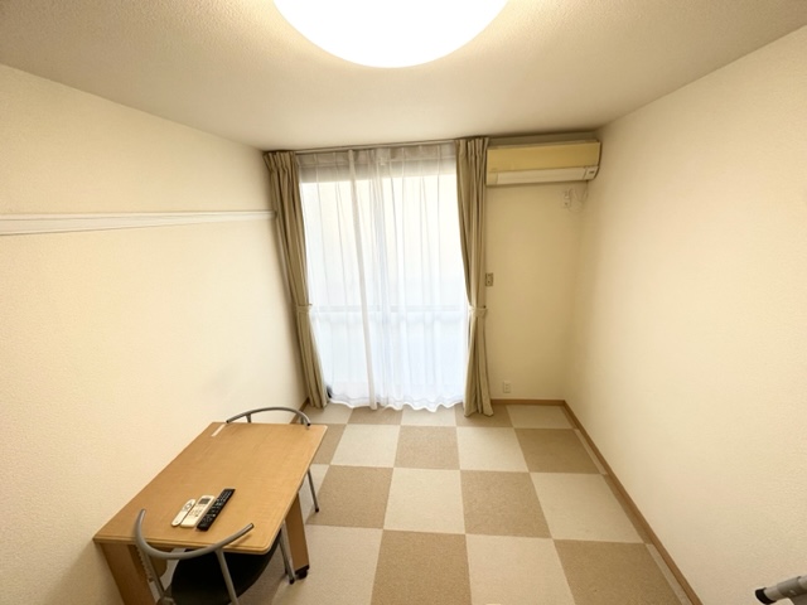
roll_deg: +2.8
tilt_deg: -16.2
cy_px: 302
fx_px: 326
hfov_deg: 102.1
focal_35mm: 14
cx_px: 404
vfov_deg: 85.7
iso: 200
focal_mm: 2.22
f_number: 2.2
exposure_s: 1/100
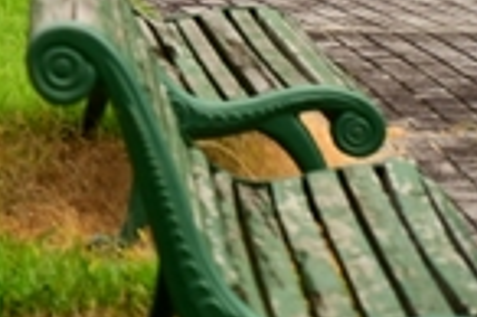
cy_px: -371
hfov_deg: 6.5
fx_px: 4050
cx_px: -552
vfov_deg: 4.4
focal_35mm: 306
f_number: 6.3
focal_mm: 70
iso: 200
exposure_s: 1/640
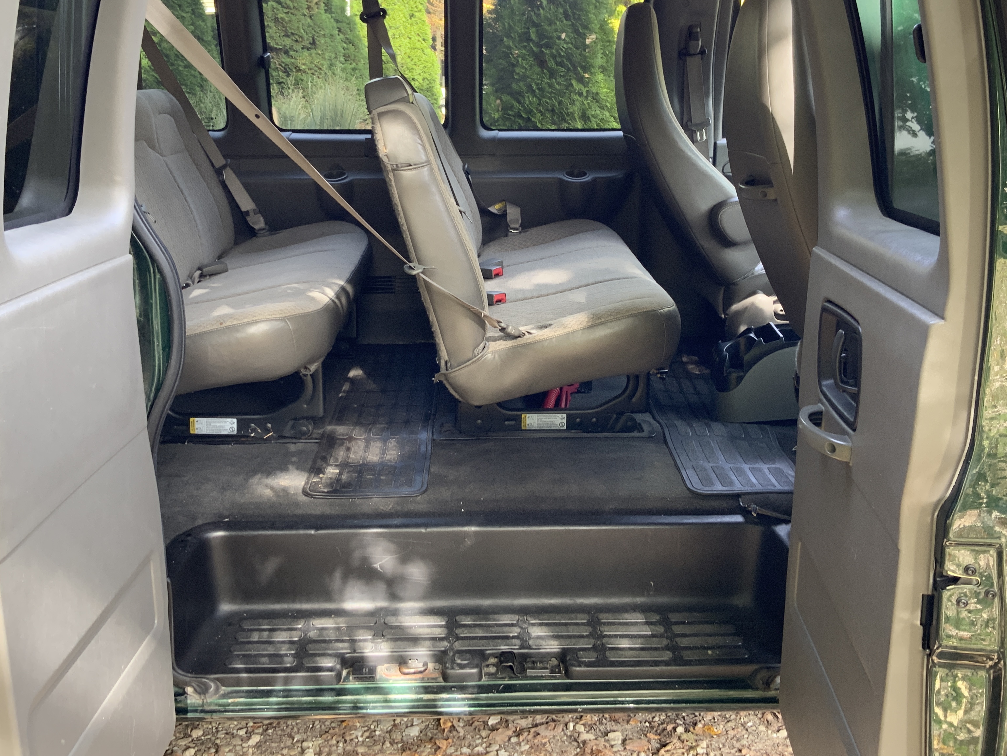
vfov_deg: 37.5
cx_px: 510
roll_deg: -0.3
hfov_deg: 49.0
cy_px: 287
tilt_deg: -12.2
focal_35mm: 38
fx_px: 1105
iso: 64
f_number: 1.8
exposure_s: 1/95
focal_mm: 3
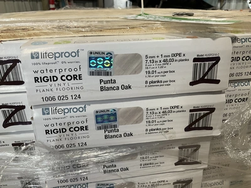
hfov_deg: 61.7
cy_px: 94
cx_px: 126
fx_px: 210
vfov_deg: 48.2
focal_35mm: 29
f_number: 1.8
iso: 50
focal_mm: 3
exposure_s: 1/60
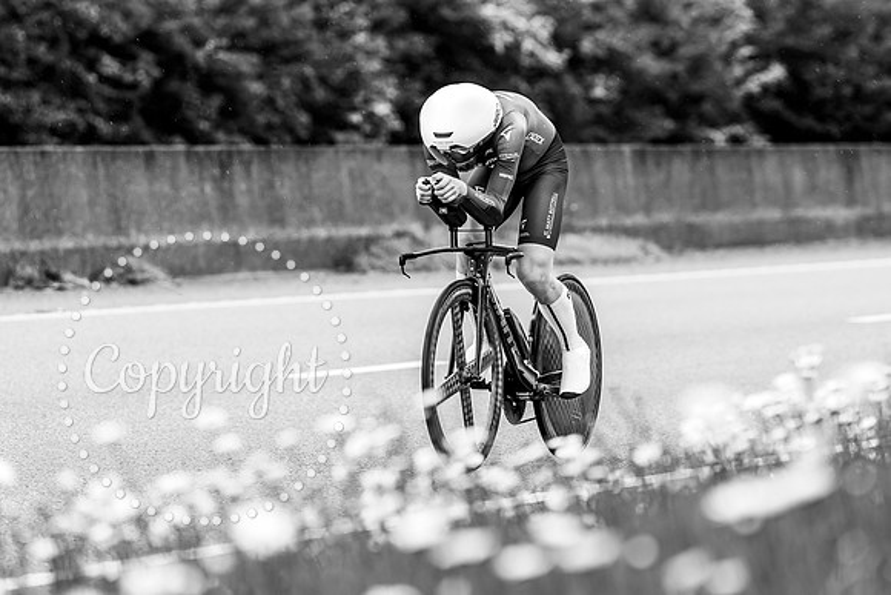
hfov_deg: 8.6
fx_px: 5907
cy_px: 218
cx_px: 538
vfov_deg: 5.8
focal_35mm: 239
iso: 320
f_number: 3.5
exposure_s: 1/1000
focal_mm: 180
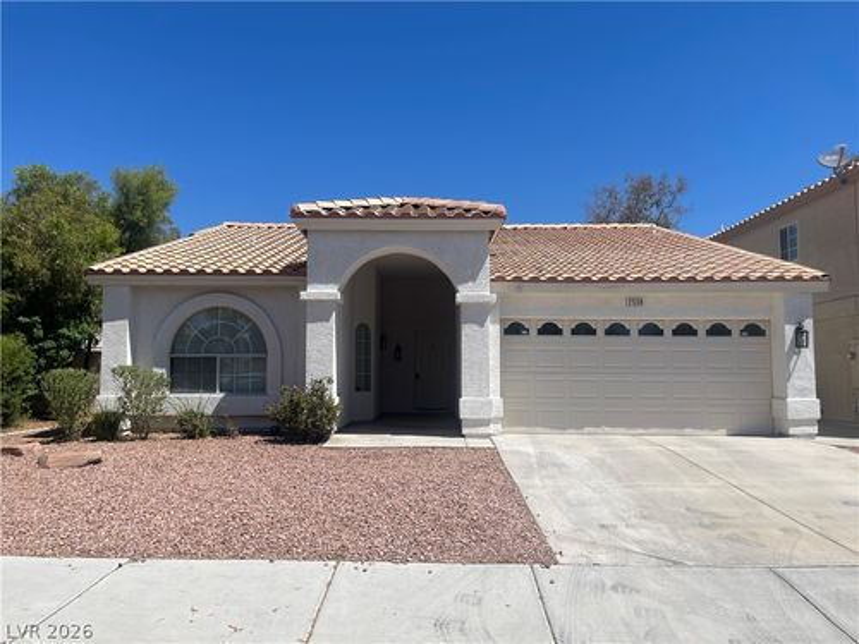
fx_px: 620
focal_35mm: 25
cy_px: 322
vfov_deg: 54.9
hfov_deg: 69.4
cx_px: 430
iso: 32
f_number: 1.6
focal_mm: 5.1
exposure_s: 1/5618
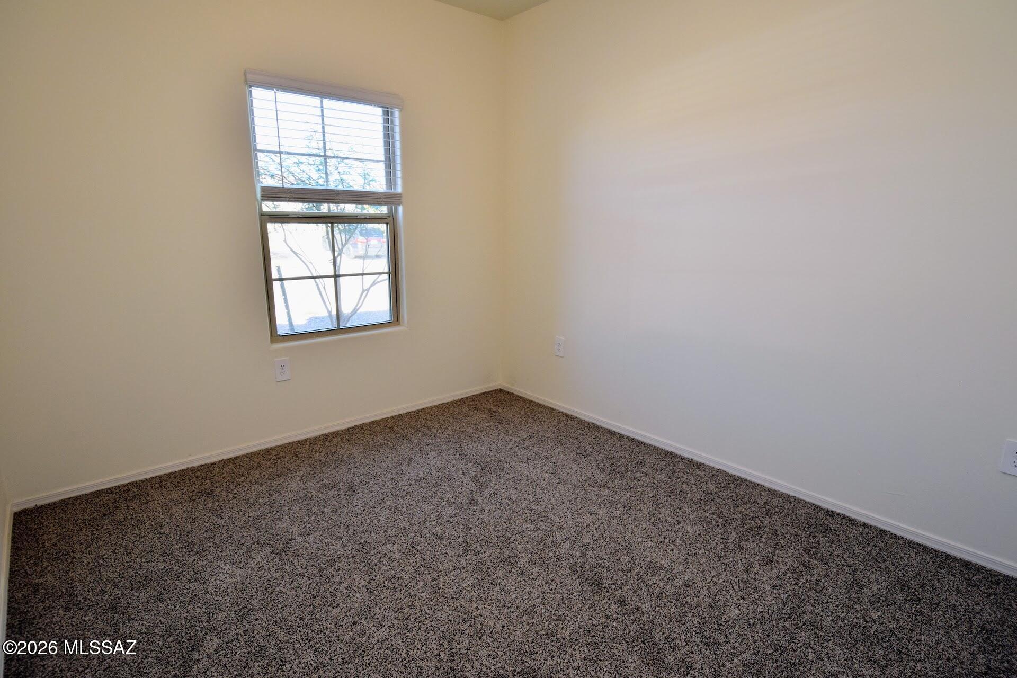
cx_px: 508
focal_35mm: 18
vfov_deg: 67.4
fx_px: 508
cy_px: 339
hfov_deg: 90.0
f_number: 5.6
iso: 400
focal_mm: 12
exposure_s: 1/80
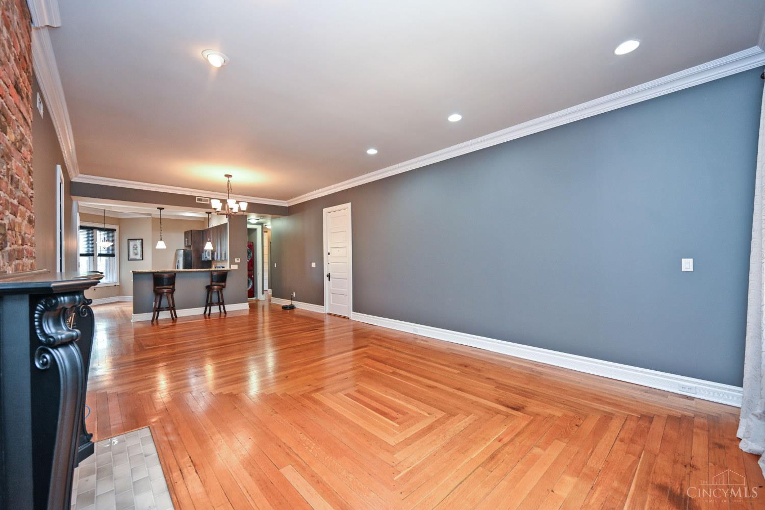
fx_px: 297
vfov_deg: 81.2
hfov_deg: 104.3
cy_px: 255
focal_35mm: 14
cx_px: 382
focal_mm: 14
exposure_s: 1/60
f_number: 4
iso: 900
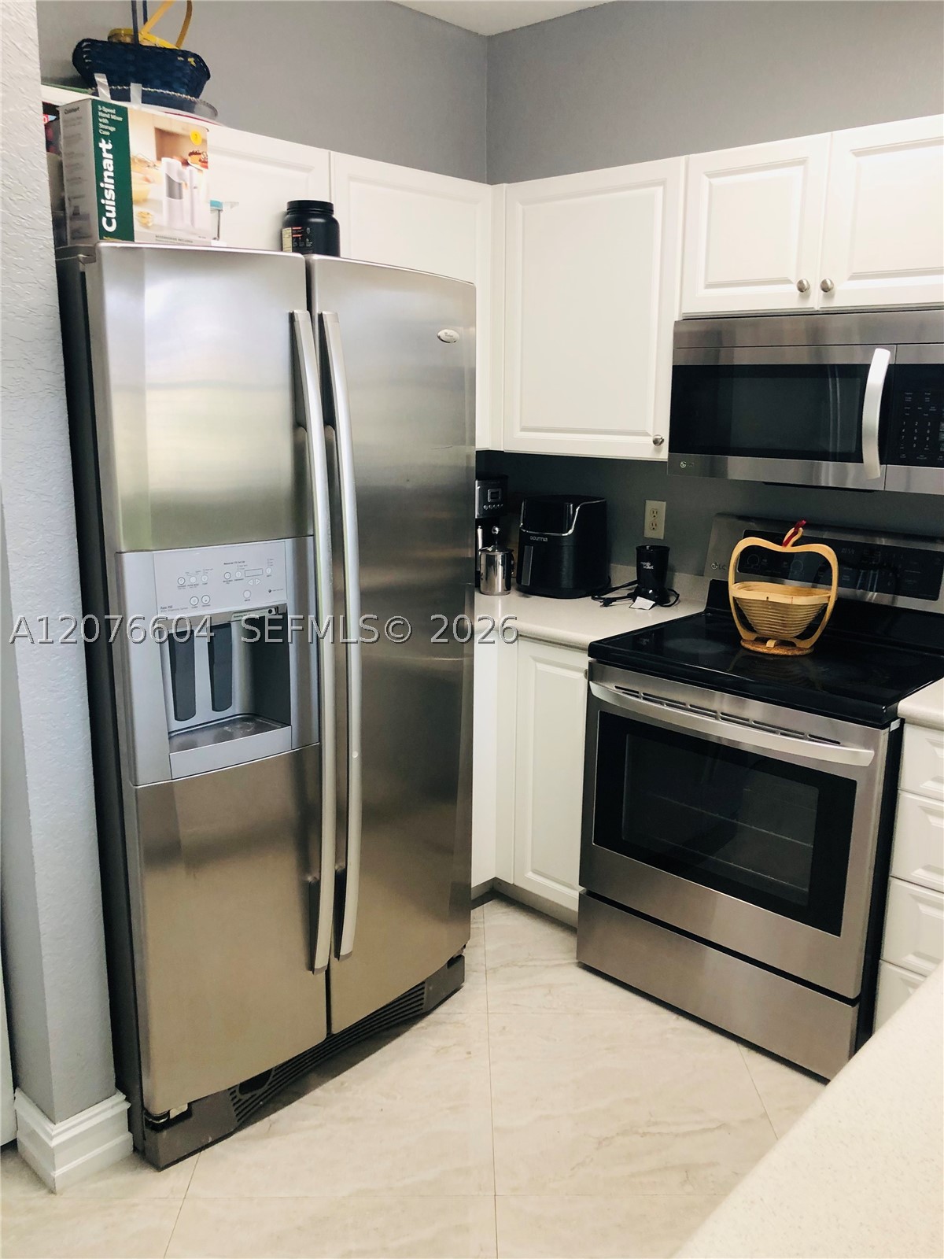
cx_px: 472
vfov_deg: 63.4
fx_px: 1018
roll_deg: +0.2
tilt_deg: -11.7
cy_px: 630
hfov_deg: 49.7
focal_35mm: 28
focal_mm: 3.99
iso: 40
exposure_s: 1/24
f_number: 1.8
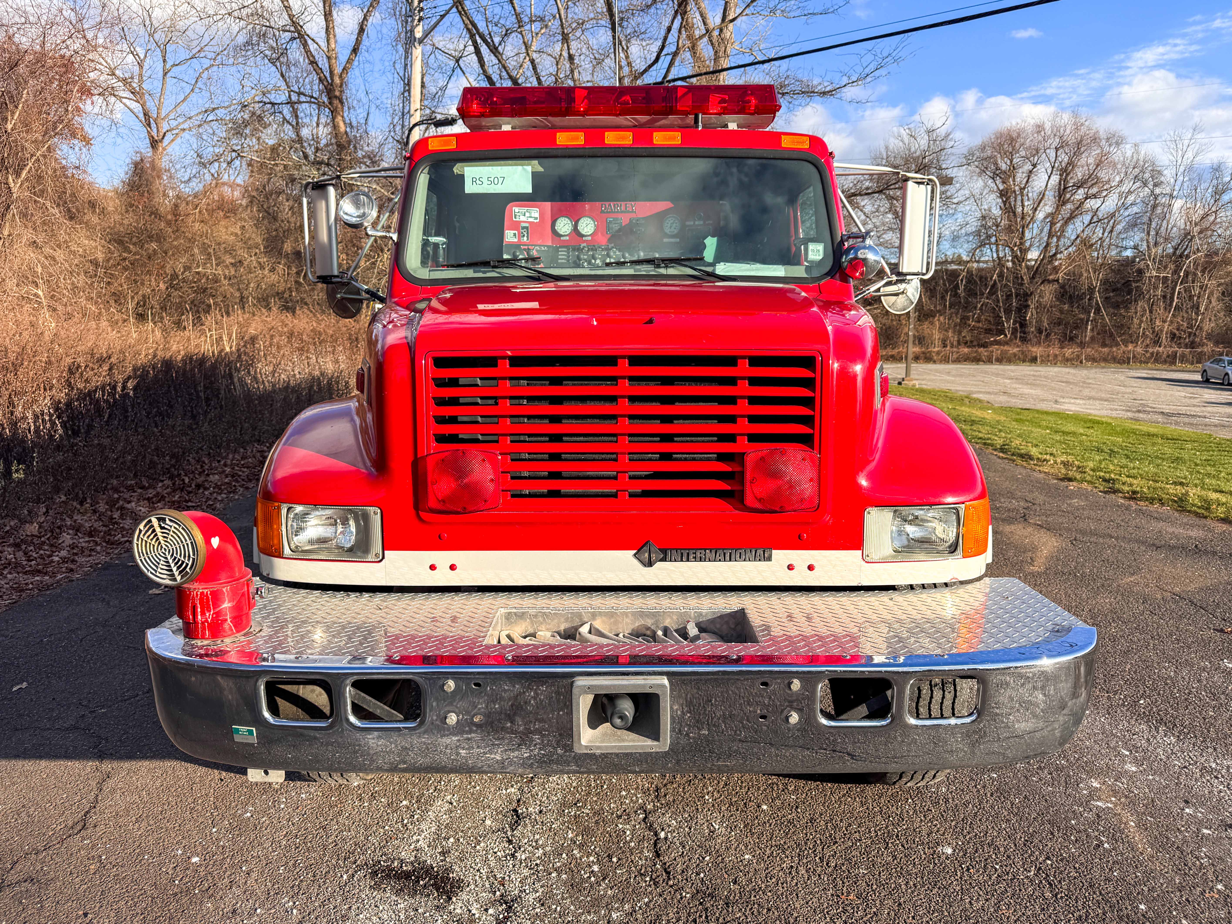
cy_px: 462
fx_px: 854
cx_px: 616
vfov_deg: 56.8
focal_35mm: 24
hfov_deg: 71.6
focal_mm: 6.76
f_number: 1.8
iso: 80
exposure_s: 1/2000
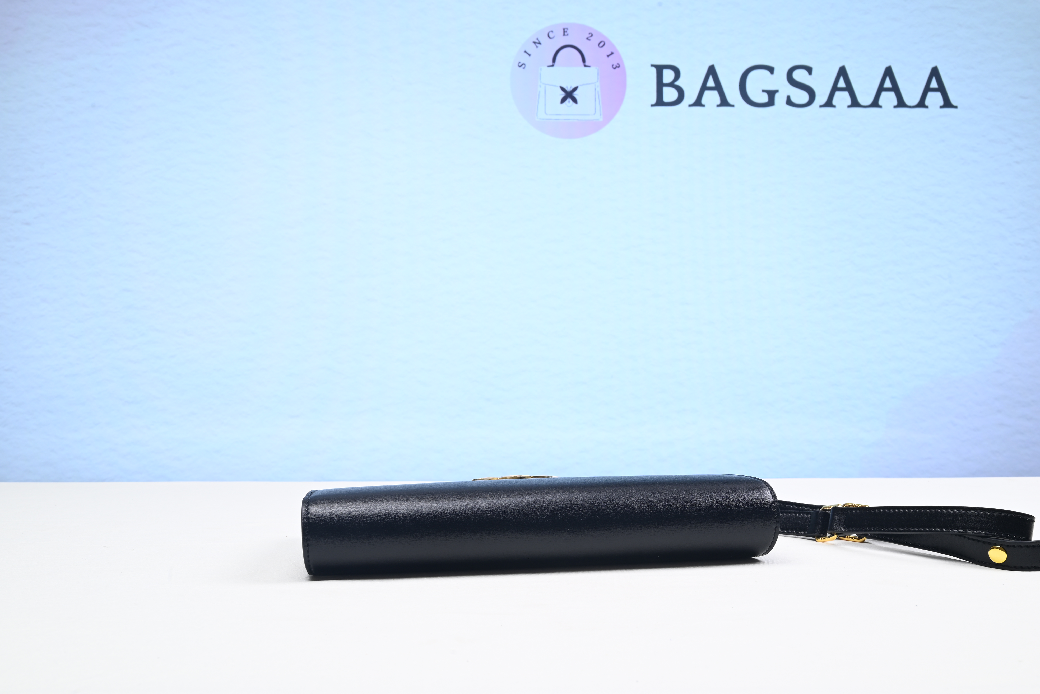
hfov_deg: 51.9
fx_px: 1069
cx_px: 520
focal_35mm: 37
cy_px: 347
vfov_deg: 36.0
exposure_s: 1/2
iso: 100
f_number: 16
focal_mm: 37
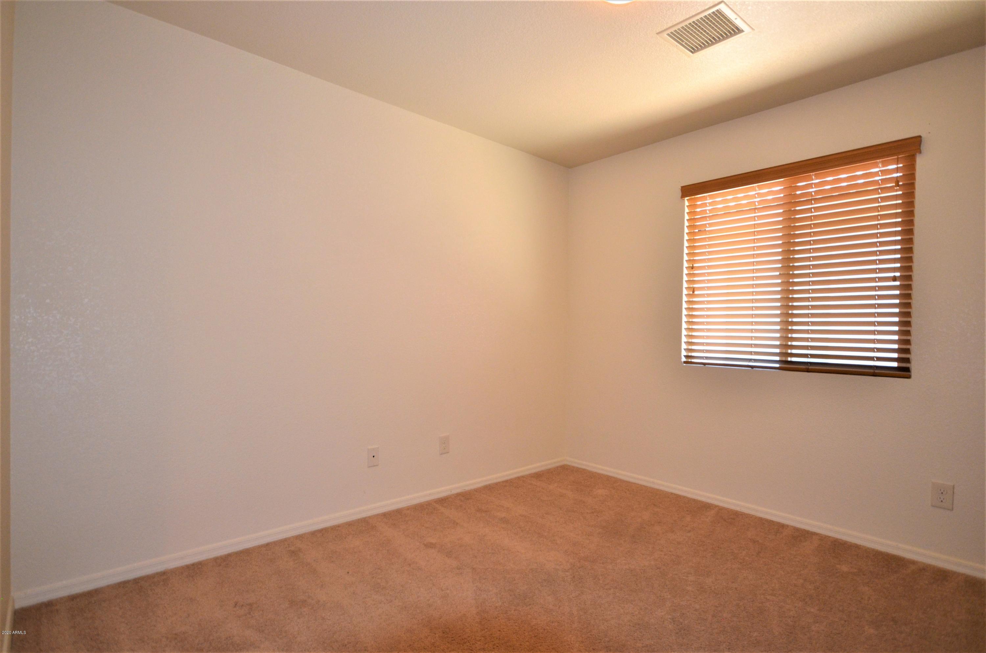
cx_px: 493
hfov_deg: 90.1
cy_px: 326
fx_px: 492
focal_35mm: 18
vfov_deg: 67.1
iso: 800
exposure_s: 1/60
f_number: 4.5
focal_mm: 12
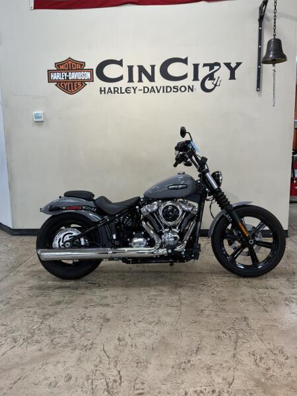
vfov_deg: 63.4
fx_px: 320
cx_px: 148
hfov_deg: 49.7
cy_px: 198
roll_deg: +0.0
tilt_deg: -9.4
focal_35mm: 28
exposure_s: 1/60
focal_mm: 3
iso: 100
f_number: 1.8
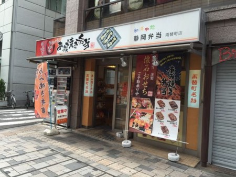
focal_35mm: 29
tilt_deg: -0.4
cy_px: 88
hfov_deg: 61.6
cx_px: 118
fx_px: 198
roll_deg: -4.9
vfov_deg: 48.3
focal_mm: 4.15
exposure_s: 1/449
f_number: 2.2
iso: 32
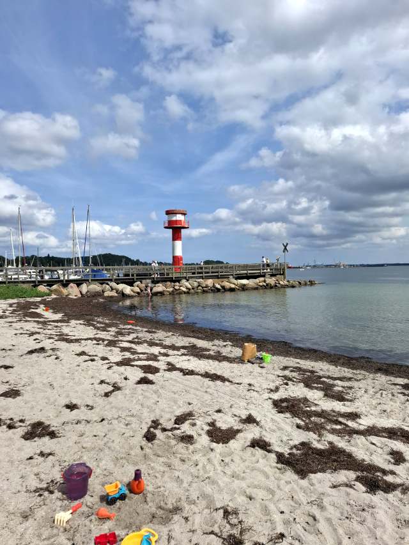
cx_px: 204
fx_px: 362
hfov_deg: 58.9
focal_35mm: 23
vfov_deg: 73.9
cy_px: 272
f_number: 1.8
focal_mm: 5.54
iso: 50
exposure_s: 1/2817
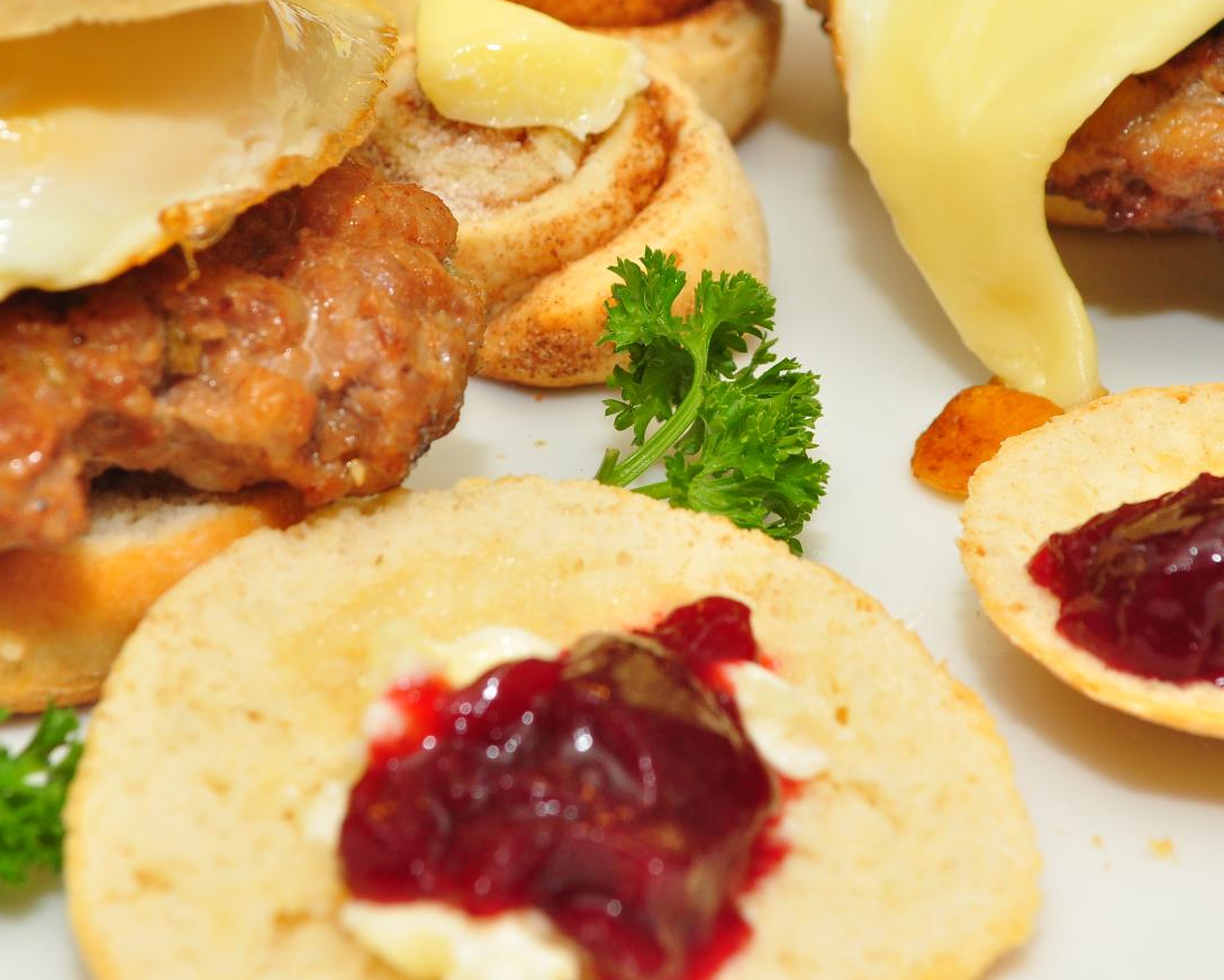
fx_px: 3443
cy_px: 407
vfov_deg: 16.2
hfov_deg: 20.2
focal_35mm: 95
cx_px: 667
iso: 720
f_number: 10
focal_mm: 46
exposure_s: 1/60
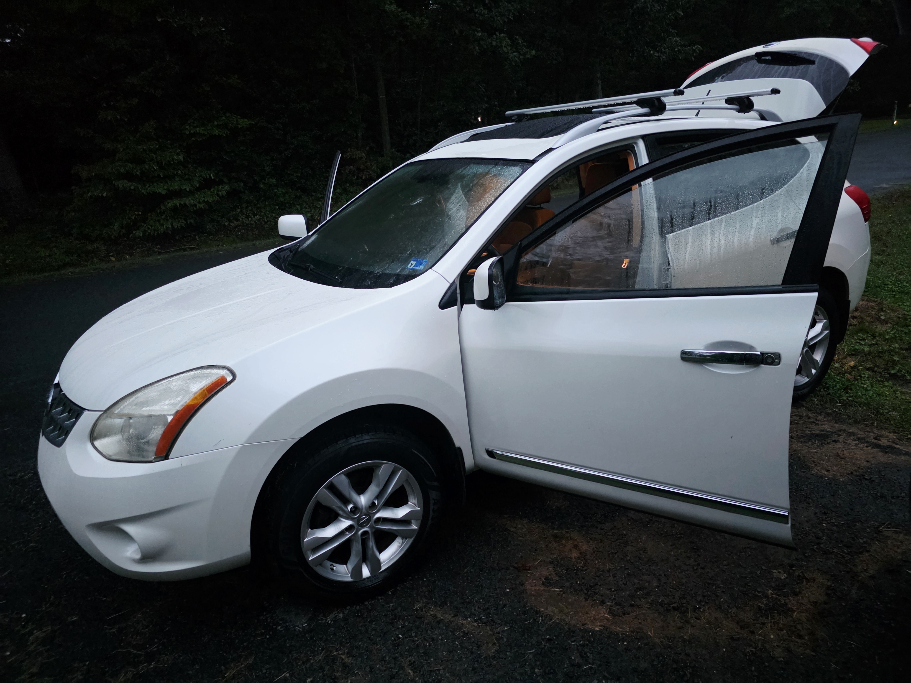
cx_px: 456
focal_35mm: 23
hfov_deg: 73.9
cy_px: 342
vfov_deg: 58.9
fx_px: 605
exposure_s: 1/60.2
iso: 2000
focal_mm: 6.3
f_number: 1.7
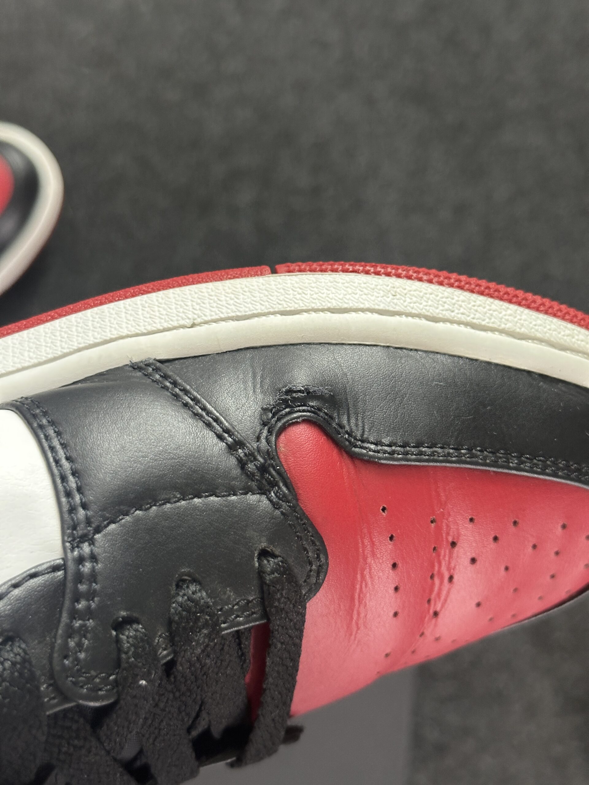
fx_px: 1089
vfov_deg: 39.7
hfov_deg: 30.3
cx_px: 294
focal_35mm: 48
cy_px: 392
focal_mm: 6.86
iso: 320
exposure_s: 1/33
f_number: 1.78
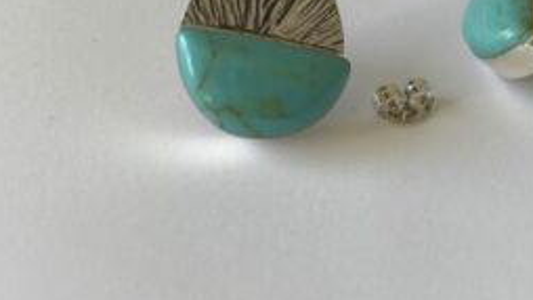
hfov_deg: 34.4
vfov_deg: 19.9
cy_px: 66
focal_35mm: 60
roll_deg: -1.5
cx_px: 378
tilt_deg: -41.7
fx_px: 848
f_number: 1.8
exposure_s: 1/225
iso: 20
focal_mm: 3.99
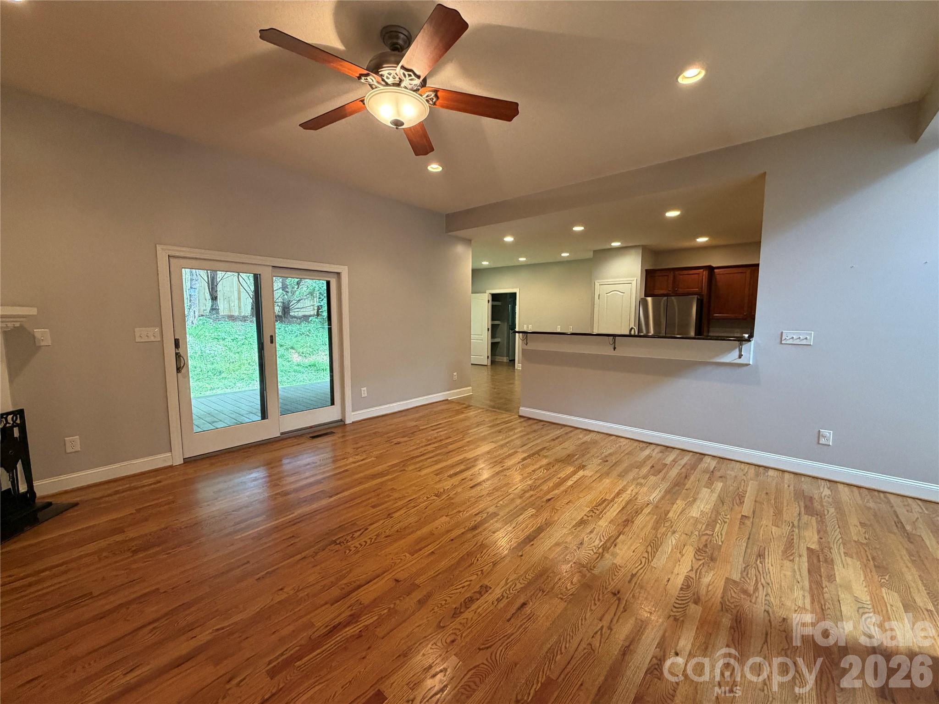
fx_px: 380
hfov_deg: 102.1
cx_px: 470
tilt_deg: -5.9
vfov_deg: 85.7
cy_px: 352
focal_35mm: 14
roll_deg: -0.5
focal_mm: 2.22
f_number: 2.2
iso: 320
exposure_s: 1/60
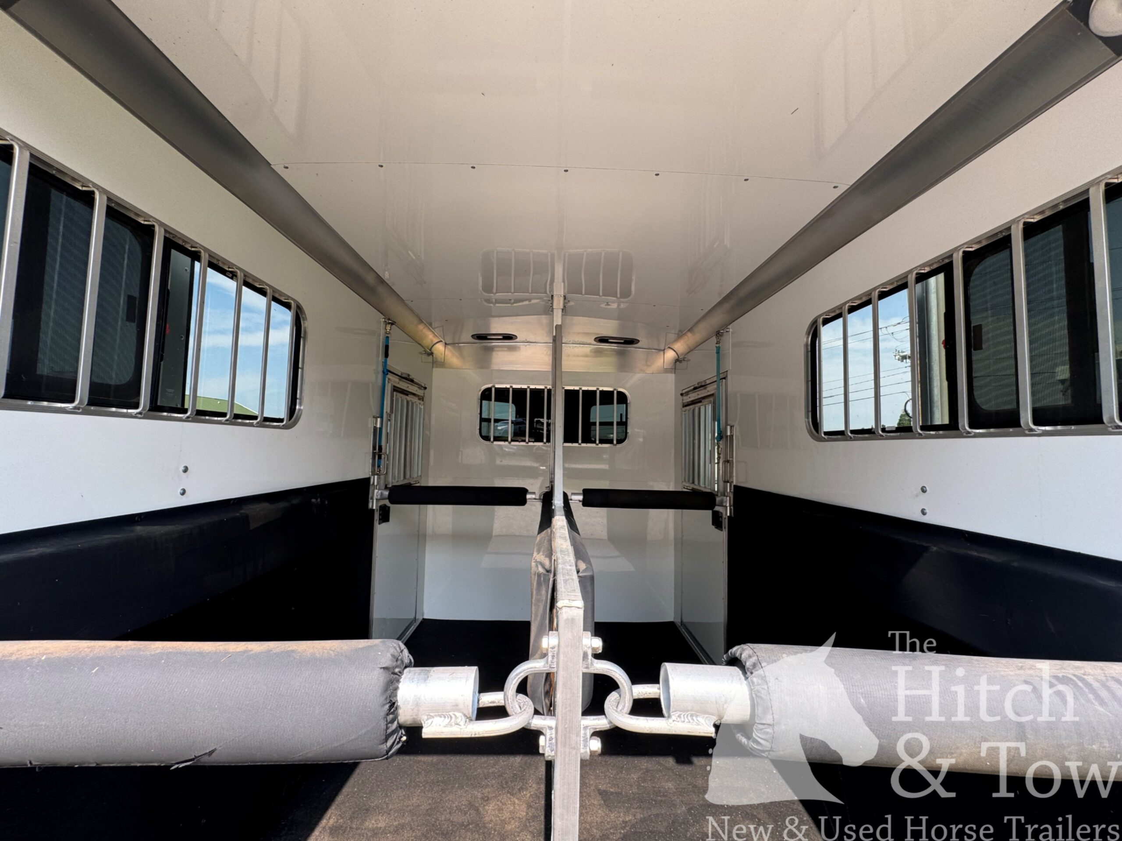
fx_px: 454
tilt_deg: +5.8
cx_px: 561
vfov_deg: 85.7
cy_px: 420
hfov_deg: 102.1
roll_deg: -1.7
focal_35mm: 14
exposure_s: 1/234
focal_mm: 2.22
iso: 40
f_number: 2.2
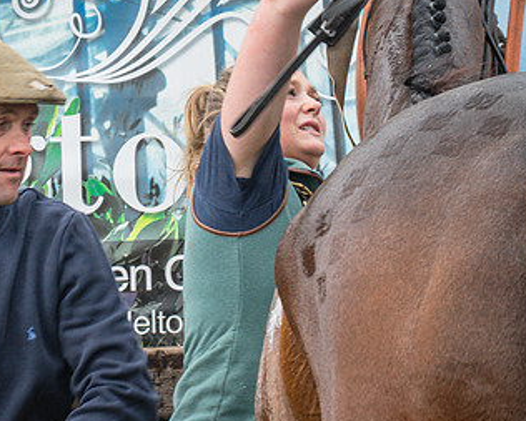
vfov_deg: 6.1
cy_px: 126
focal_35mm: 255
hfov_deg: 7.6
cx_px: 37
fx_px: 3971
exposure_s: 1/160
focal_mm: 85
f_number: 8
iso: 400
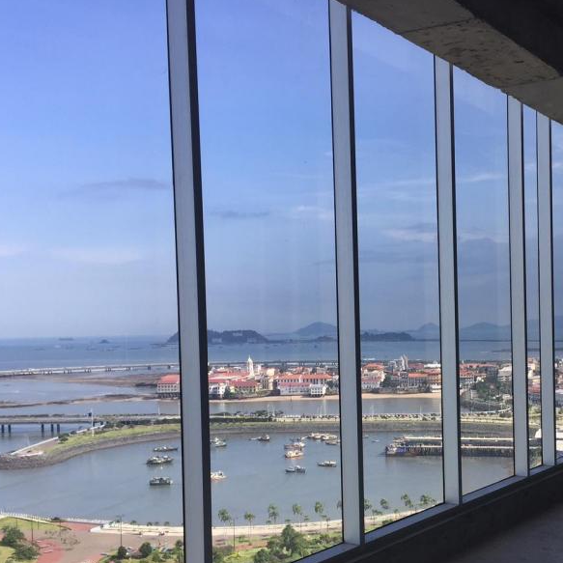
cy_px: 352
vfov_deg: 37.3
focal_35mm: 45
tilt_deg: -2.1
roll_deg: +1.1
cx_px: 455
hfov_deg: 36.2
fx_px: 828
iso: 32
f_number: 2.2
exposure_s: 1/265
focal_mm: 4.15
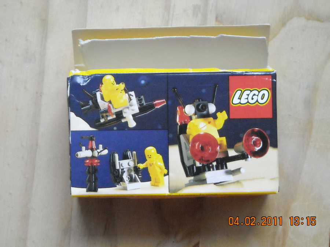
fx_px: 1001
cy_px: 124
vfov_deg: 14.1
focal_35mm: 105
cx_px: 165
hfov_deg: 18.7
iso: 800
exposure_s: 1/114
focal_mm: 17.1
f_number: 4.7
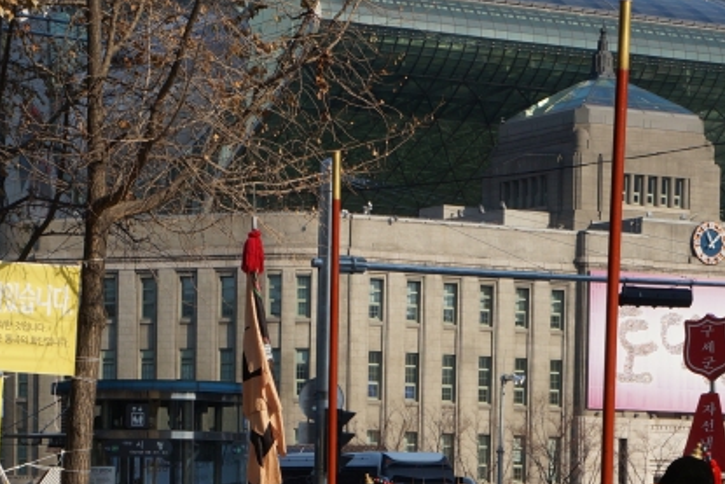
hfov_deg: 15.7
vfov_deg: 10.4
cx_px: 267
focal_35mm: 130
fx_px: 2619
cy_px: 557
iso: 200
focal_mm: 36
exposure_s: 1/500
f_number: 8
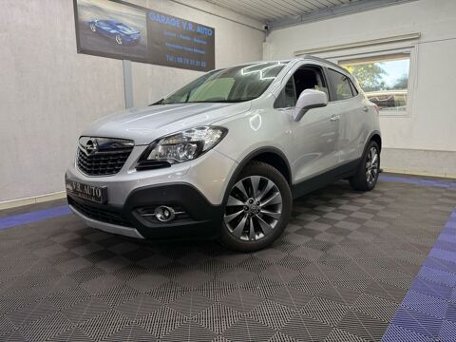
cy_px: 171
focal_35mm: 24
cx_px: 228
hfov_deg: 71.6
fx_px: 316
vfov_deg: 56.8
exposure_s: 1/110
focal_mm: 6.76
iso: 160
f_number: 1.78
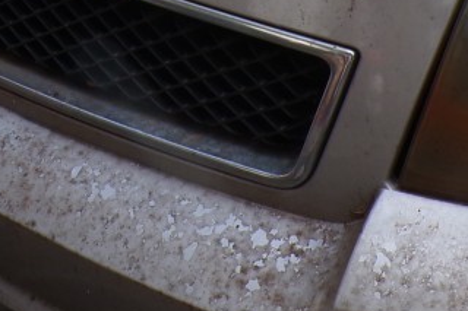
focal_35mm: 100
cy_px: -91
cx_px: 234
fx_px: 1299
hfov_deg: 20.4
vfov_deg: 13.2
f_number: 4.4
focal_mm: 4.3
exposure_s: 1/140
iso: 100
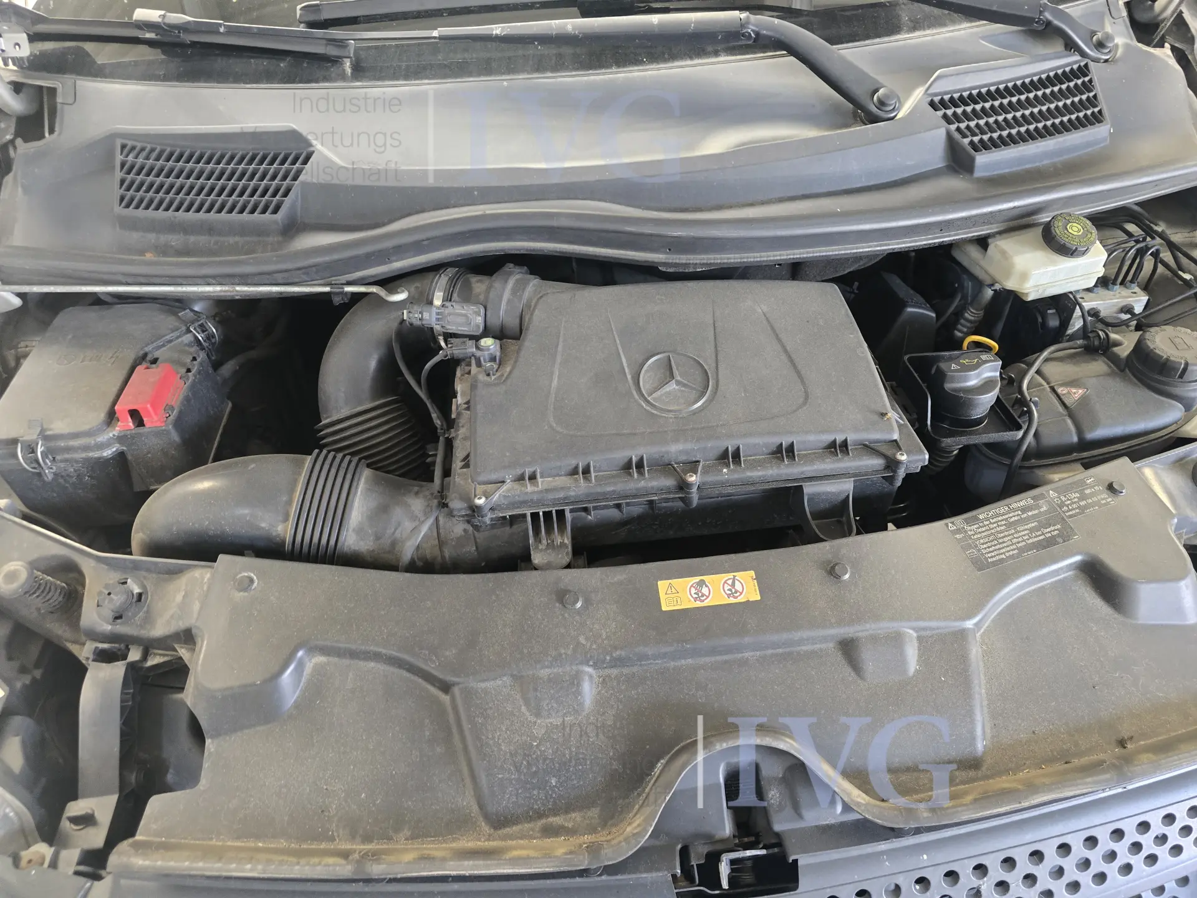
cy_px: 449
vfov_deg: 58.9
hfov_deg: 73.9
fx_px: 795
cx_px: 598
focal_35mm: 23
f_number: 1.7
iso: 640
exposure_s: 1/100
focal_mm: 6.3
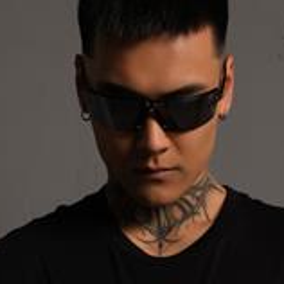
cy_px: 407
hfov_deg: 15.8
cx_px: 156
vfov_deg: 14.9
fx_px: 1021
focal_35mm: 110
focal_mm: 23.3
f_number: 5
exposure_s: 1/160
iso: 160
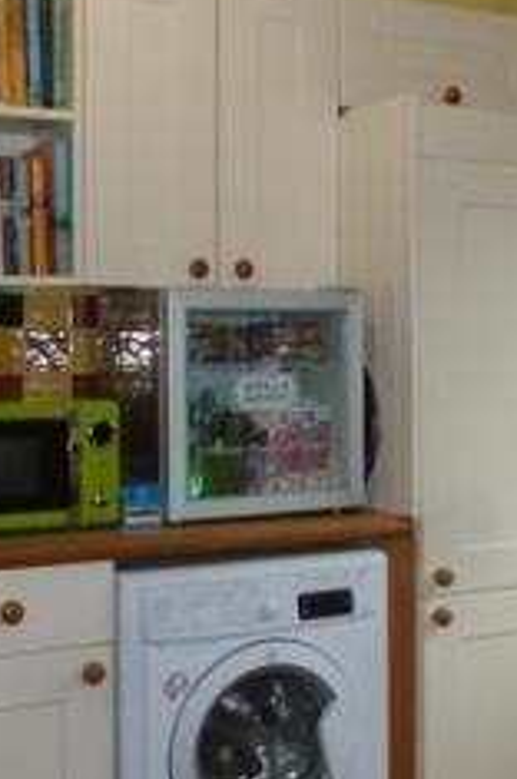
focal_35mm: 62
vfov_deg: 32.4
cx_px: 489
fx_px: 1339
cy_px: 353
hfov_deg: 21.3
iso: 200
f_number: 3.3
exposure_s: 1/60
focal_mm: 4.3
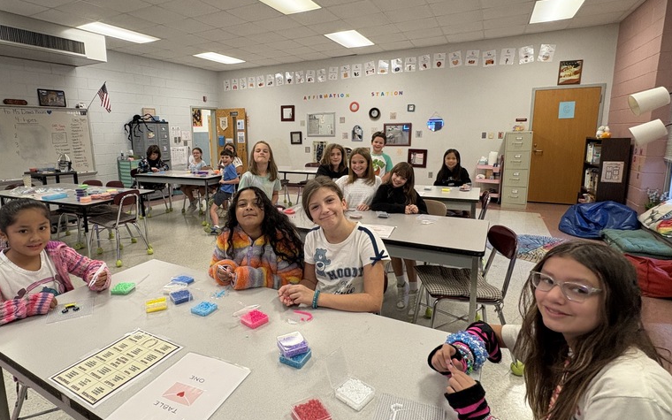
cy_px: 191
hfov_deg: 84.7
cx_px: 295
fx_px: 366
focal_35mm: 20
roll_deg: +1.5
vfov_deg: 59.6
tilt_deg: -9.2
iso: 320
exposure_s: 1/60
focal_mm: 2.22
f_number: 2.2
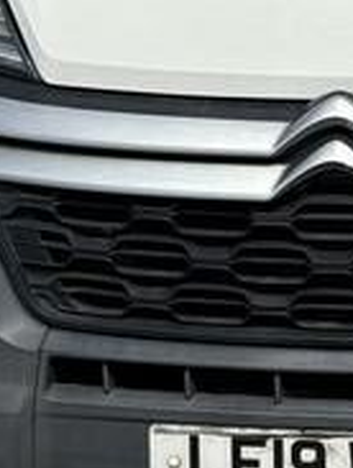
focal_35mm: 127
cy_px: -248
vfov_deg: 14.4
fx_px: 1721
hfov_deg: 11.4
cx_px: 471
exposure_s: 1/6993
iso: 50
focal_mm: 5.96
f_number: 1.6
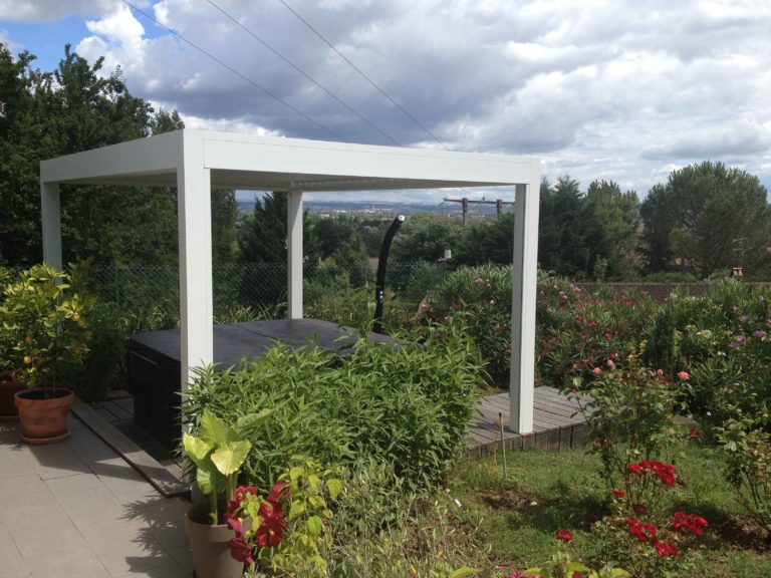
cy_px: 289
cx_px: 386
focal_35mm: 35
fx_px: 780
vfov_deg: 40.7
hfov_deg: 52.6
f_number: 2.4
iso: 50
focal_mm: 4.28
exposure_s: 1/1453
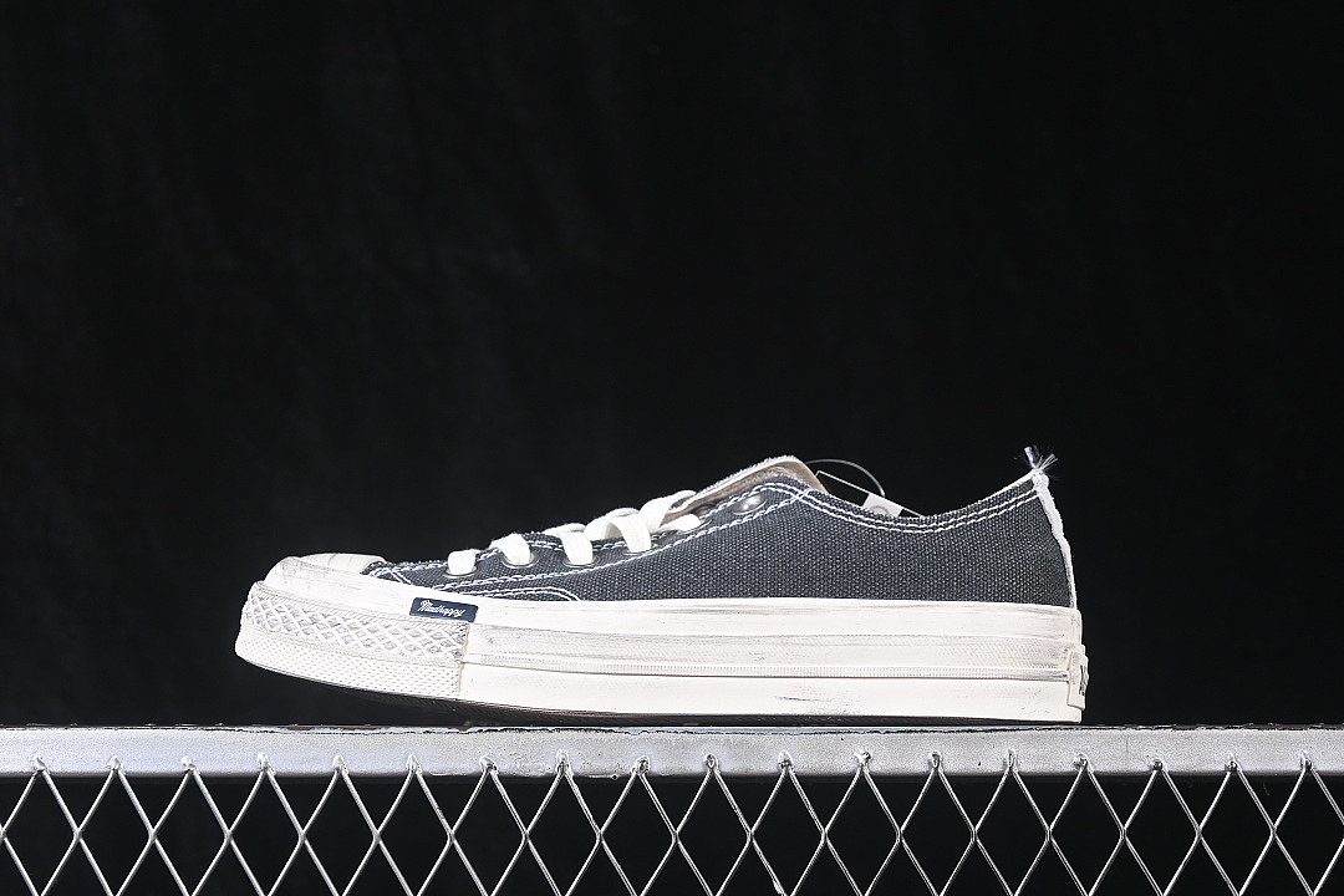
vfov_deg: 18.2
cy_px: 448
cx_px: 672
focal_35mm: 75
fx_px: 2800
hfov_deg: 27.0
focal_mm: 50
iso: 160
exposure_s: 1/60
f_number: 6.3
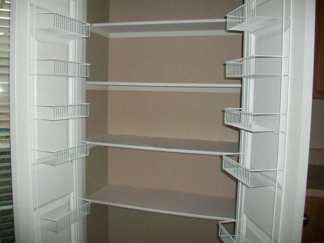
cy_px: 122
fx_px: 300
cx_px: 162
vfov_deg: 44.2
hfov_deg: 56.8
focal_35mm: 32
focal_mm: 5.7
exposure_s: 1/500
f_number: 2.8
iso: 400
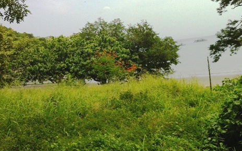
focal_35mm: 51
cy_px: 47
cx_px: 121
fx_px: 336
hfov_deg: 39.6
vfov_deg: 25.2
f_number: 2.8
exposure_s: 1/1885
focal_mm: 3.85
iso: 80
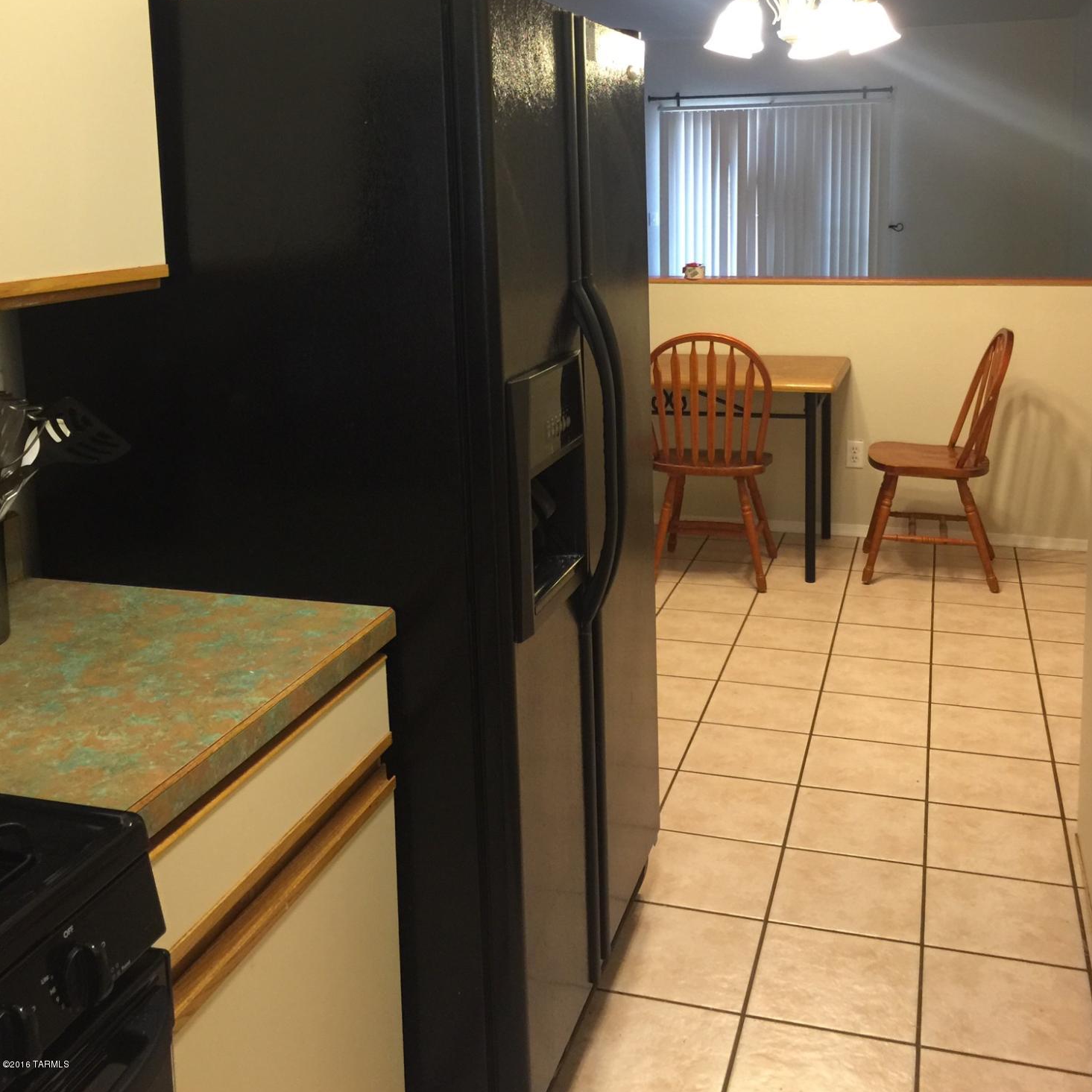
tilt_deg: -6.5
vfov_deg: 46.5
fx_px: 1249
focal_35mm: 35
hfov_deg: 47.2
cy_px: 366
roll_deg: +1.0
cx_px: 558
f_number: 2.2
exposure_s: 1/15
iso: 80
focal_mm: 4.15
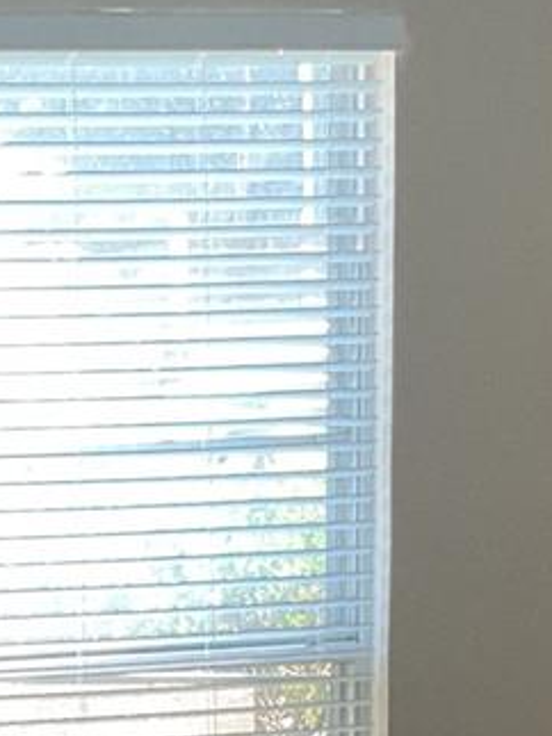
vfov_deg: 13.6
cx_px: 137
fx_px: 2936
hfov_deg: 10.7
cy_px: 1028
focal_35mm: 138
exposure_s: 1/60
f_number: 1.8
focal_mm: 3
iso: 64
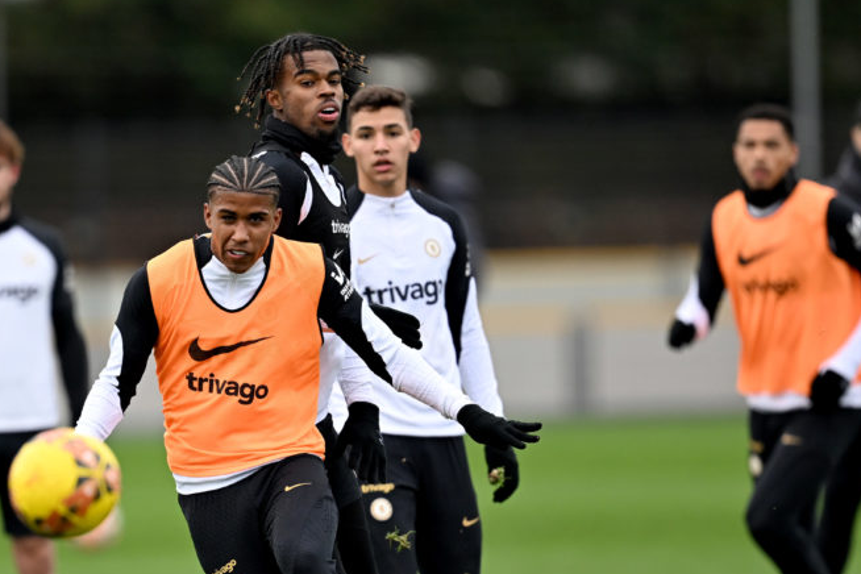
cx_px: 229
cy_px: 430
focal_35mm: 697
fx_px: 16669
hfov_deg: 3.0
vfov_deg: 2.0
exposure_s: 1/2000
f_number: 2.8
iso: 800
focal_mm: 400
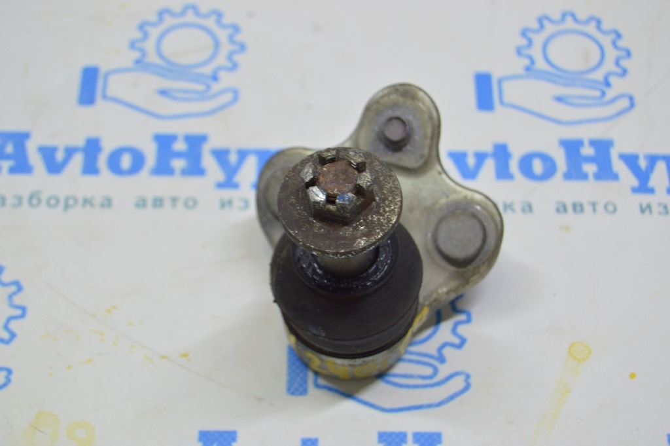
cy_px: 223
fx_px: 1534
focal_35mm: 82
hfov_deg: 24.6
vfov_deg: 16.5
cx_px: 335
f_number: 5.6
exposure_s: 1/20
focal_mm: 55
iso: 400
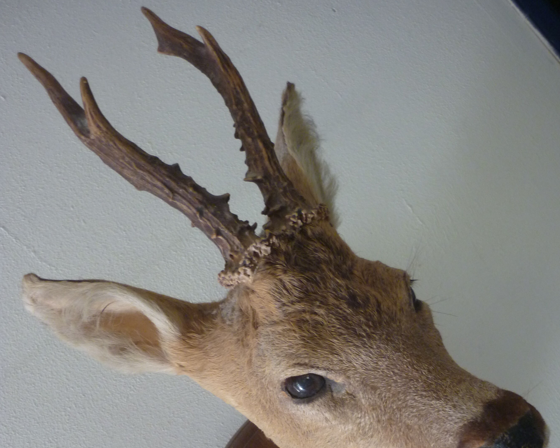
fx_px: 729
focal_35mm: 44
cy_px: 376
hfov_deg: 42.0
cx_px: 279
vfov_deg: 32.9
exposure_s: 1/30
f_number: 2.8
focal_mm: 5.5
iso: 200
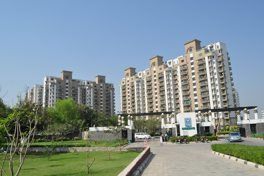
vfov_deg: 47.8
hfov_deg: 67.4
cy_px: 88
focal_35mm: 27
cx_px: 132
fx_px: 198
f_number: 10
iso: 200
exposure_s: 1/400
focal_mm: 18
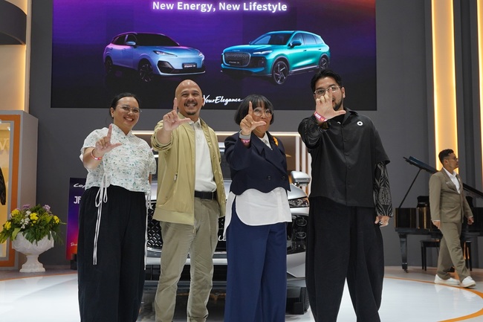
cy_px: 161
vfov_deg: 29.8
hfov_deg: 43.6
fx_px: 604
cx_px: 242
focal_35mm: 45
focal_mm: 30
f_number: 4
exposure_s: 1/200
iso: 800
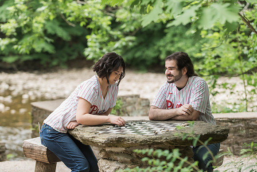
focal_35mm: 121
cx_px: 128
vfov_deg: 11.4
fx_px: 862
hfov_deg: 17.0
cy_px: 86
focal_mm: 116
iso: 2000
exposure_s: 1/320
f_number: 3.5
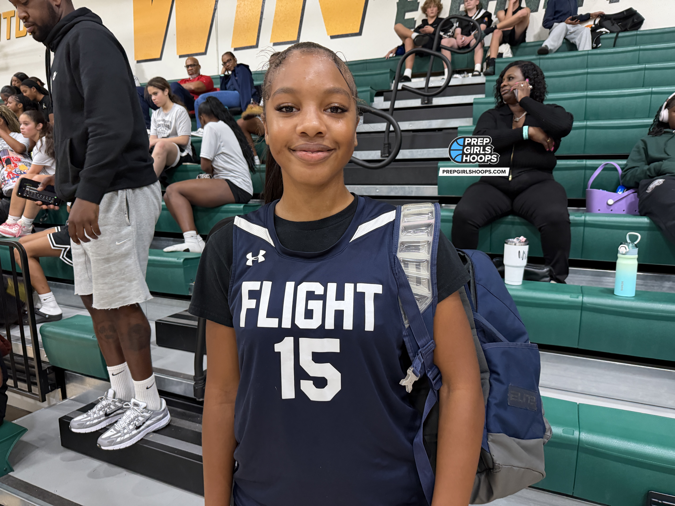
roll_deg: -1.0
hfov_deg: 71.6
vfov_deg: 56.8
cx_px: 338
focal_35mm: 24
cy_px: 253
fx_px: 468
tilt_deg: -9.4
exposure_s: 1/60
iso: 500
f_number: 1.78
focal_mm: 6.76
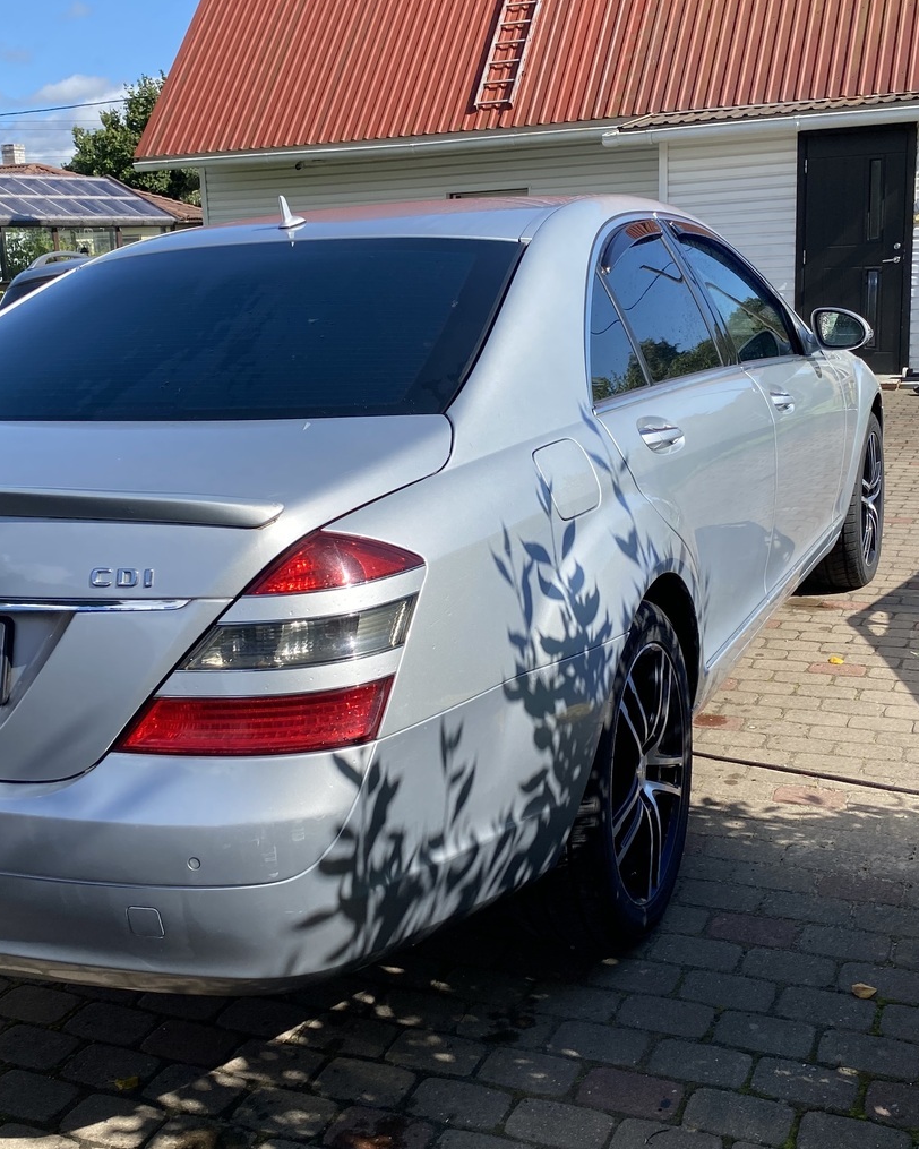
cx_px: 432
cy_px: 569
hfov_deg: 37.3
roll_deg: +1.5
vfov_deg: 45.8
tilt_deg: -12.0
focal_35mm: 40
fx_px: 1360
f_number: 1.8
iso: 32
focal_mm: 4.25
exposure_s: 1/1996
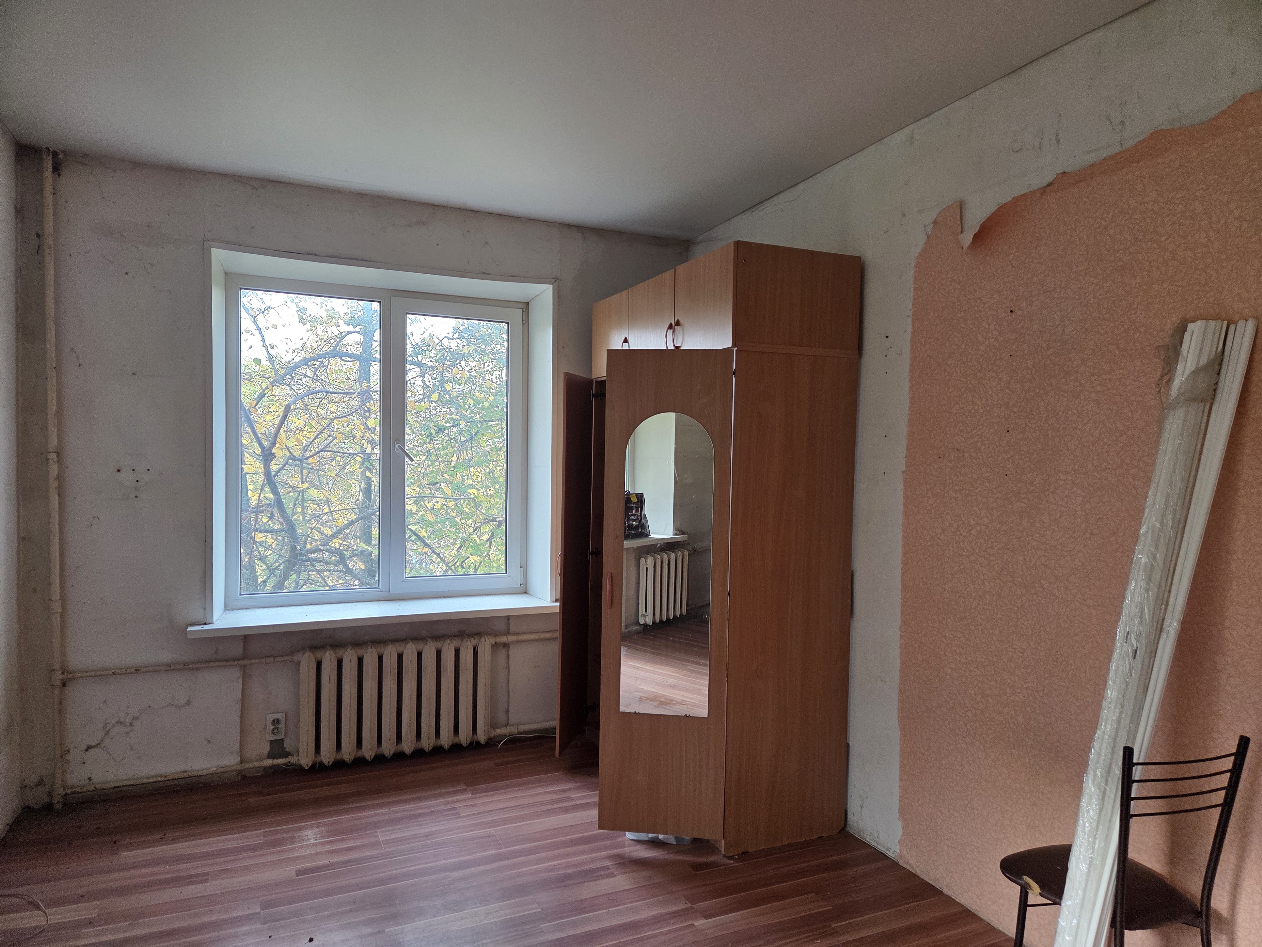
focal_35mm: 23
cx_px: 631
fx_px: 839
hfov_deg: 73.9
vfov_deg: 58.9
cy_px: 474
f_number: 1.8
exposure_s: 1/100
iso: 160
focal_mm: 5.4
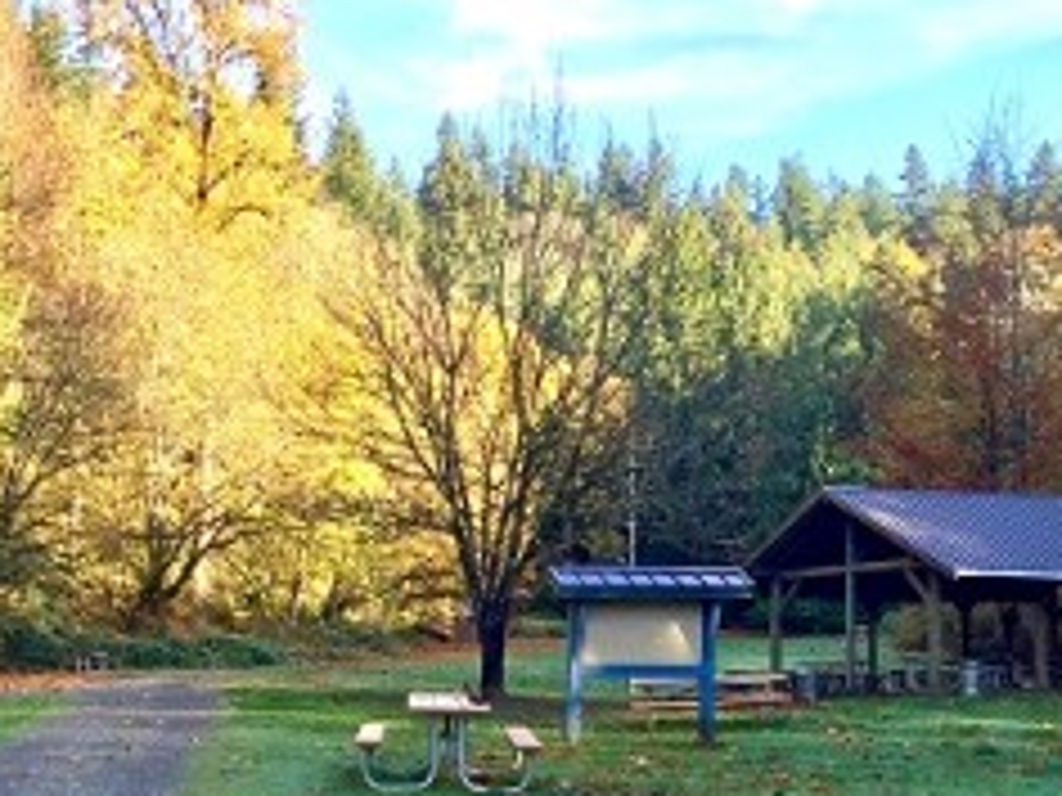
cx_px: 403
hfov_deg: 30.6
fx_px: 1933
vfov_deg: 22.4
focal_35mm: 63
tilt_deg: -3.2
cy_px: 789
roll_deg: -0.6
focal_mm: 4.15
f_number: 2.2
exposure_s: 1/241
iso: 32
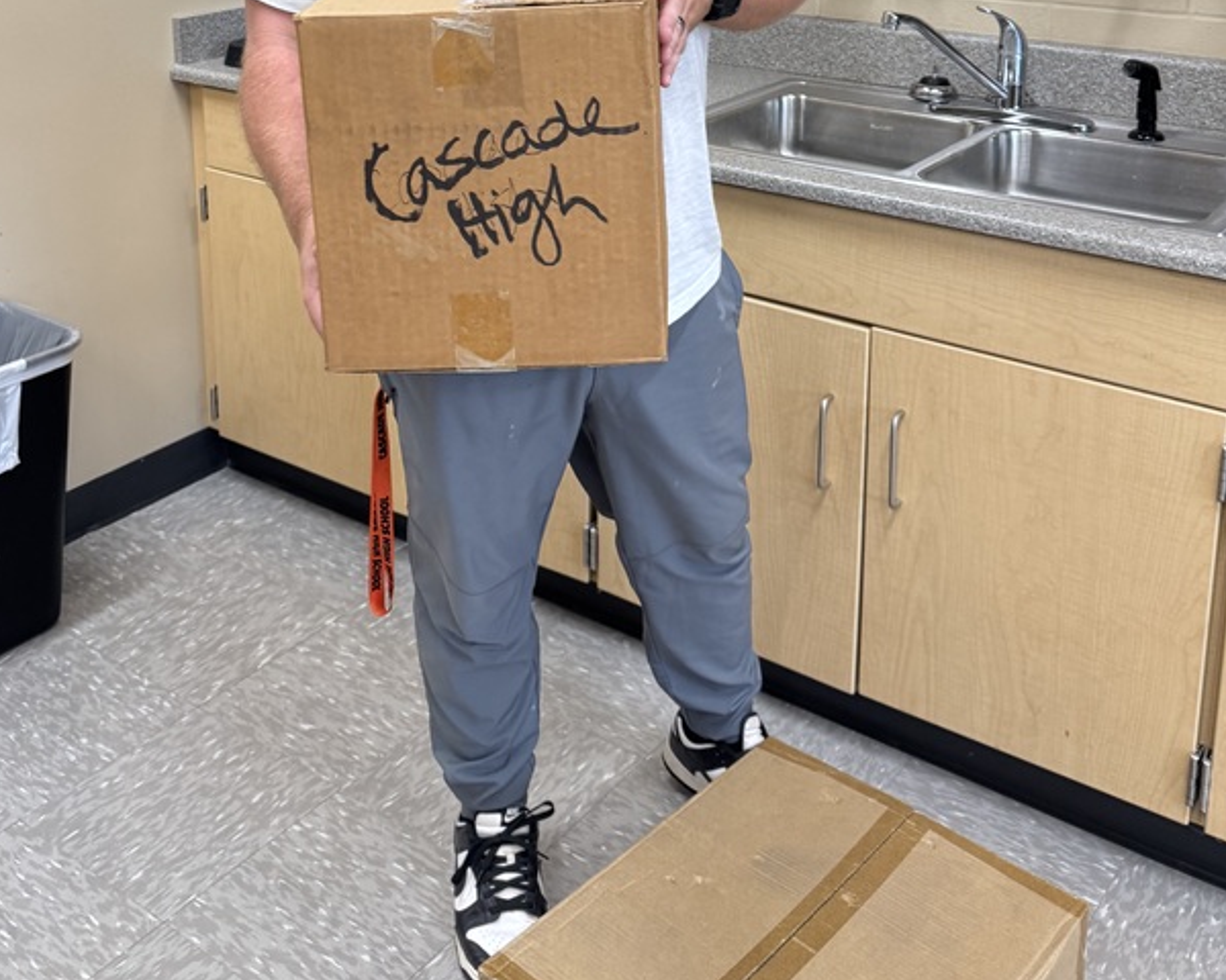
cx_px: 574
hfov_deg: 45.8
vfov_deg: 34.9
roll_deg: +0.8
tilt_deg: -11.3
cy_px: 74
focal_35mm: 40
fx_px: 1451
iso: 160
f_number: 1.78
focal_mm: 6.76
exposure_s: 1/120
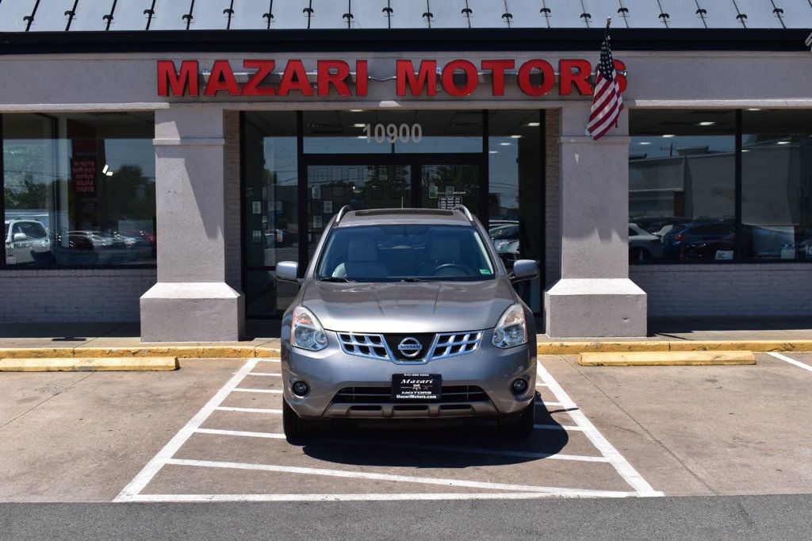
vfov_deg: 29.8
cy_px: 270
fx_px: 1015
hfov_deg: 43.6
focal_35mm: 45
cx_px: 406
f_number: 11
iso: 280
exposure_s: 1/500
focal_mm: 30
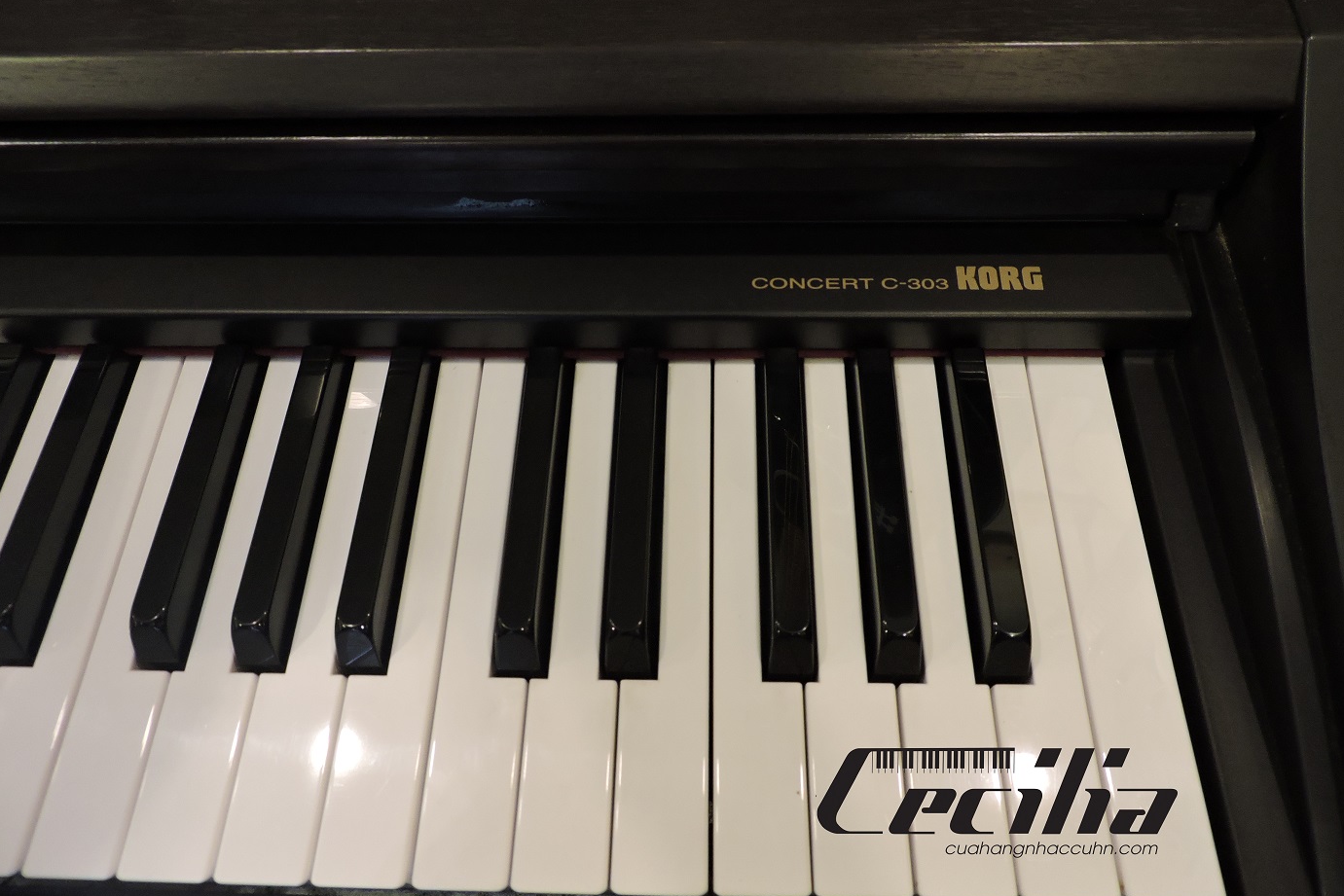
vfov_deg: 51.3
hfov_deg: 71.5
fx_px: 933
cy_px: 430
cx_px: 672
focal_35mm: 25
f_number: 3
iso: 400
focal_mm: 4.3
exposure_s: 1/30
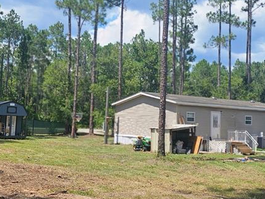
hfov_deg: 34.9
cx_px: 133
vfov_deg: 26.5
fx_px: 421
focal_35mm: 55
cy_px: 86
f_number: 1.7
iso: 10
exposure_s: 1/981
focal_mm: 6.3
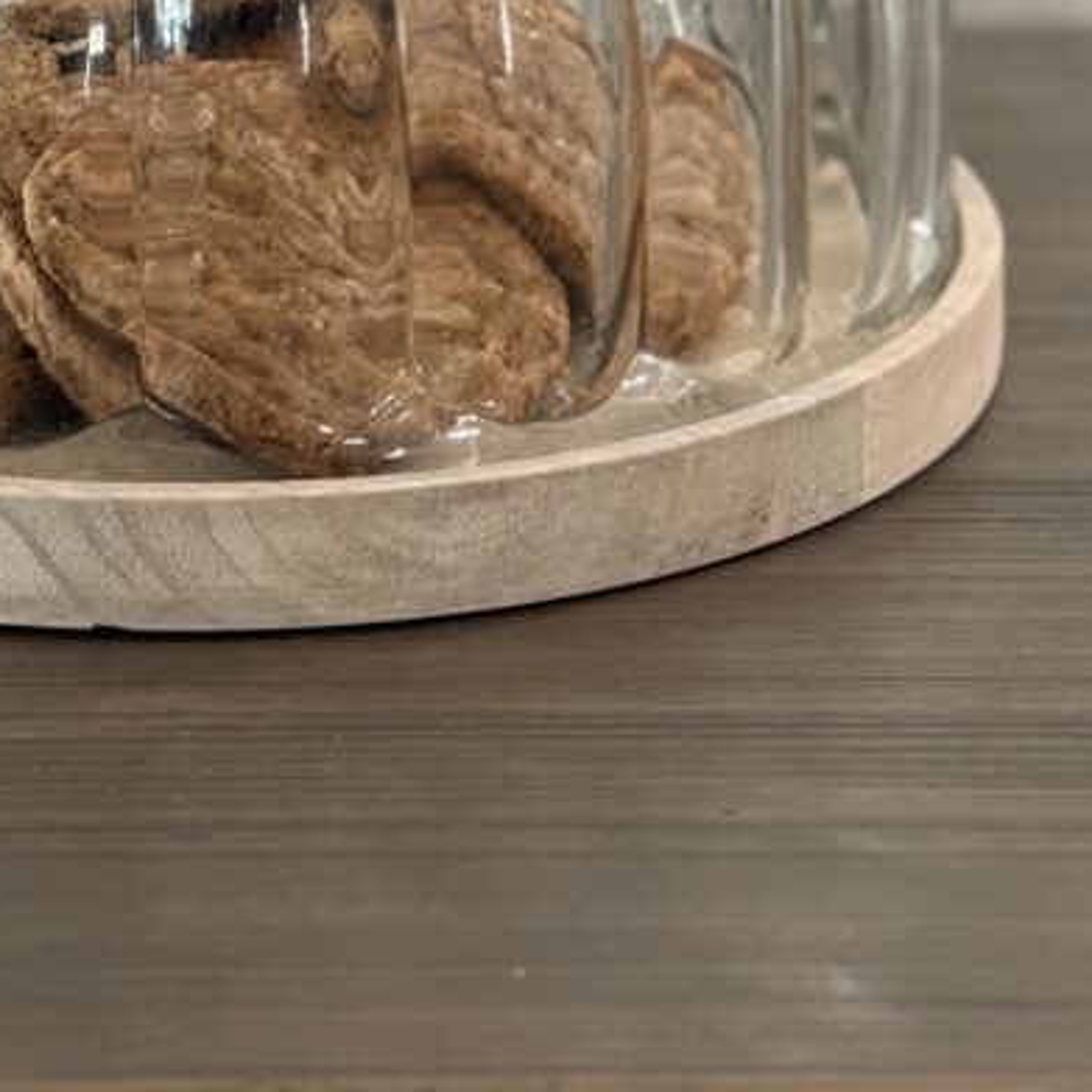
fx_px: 3962
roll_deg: +0.9
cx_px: 212
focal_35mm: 111
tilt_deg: -12.4
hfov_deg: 15.6
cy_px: -159
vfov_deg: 15.2
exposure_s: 1/30
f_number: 1.78
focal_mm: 6.76
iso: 500
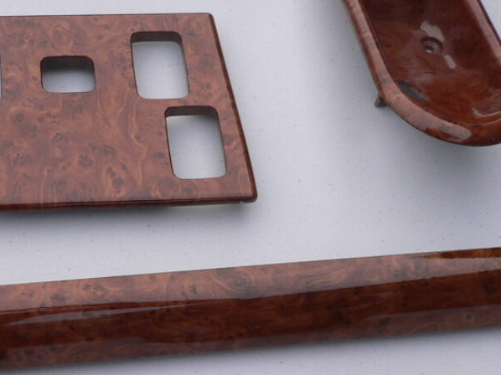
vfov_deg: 17.9
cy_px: 239
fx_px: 1186
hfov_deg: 23.4
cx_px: 81
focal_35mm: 82
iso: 80
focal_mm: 5.8
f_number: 2.8
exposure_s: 1/125
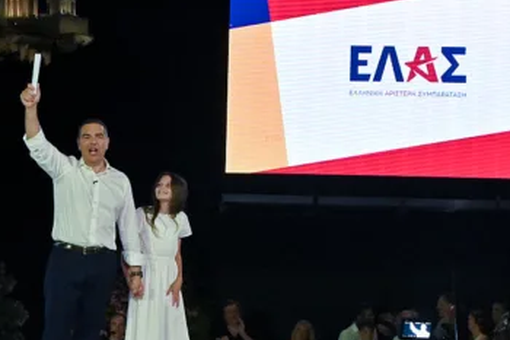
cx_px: 156
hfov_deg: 31.6
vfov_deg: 21.5
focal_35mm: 63
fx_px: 892
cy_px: 175
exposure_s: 1/125
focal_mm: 35
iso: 2500
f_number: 8
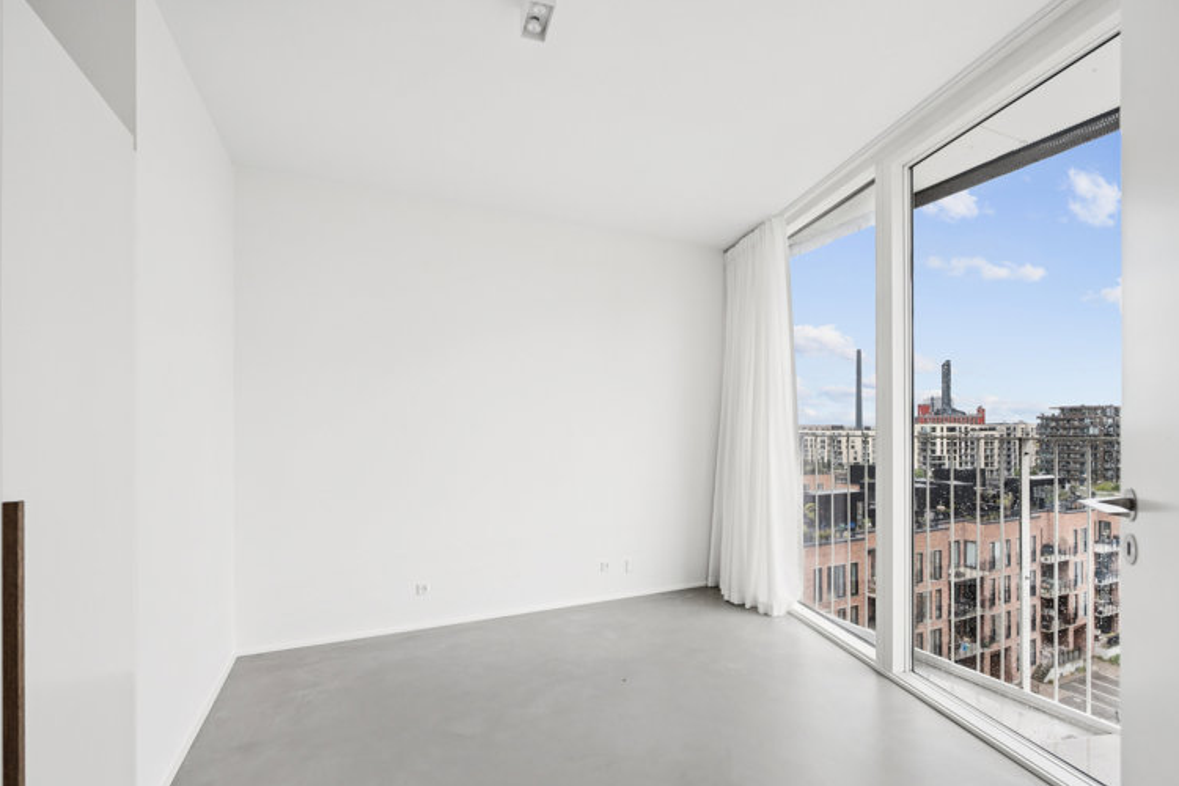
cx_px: 596
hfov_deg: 96.7
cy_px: 416
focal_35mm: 16
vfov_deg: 73.7
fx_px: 524
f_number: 4.5
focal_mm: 15
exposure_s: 1/1250
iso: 800
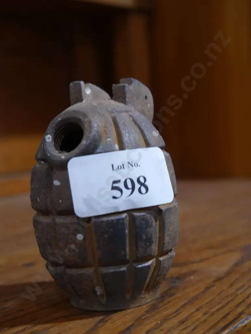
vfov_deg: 34.3
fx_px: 541
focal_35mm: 56
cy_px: 167
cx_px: 126
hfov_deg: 26.1
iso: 1000
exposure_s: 1/60
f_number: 5.6
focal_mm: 28
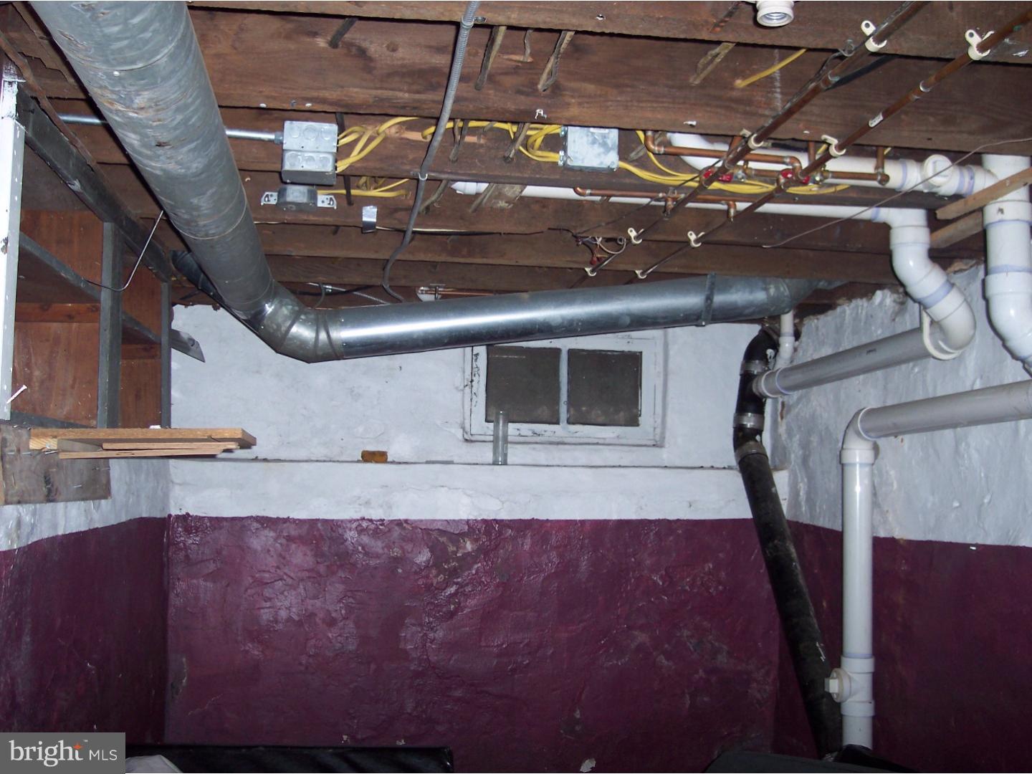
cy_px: 387
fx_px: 1133
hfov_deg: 49.0
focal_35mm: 38
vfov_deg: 37.7
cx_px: 516
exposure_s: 1/30
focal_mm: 8
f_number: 2.8
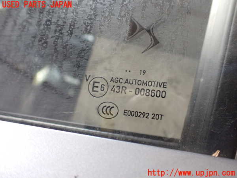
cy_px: 89
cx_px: 118
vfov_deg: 46.8
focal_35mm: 30
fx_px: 205
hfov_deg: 60.0
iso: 640
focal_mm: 5.4
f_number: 2.3
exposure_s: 1/125
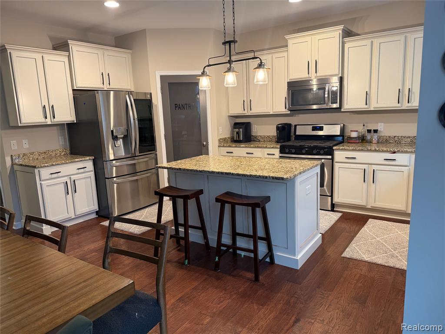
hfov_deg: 71.6
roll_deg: +2.1
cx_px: 222
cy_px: 167
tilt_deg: -9.9
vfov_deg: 56.8
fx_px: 309
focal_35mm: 24
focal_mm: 6.76
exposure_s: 1/60
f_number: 1.78
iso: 320
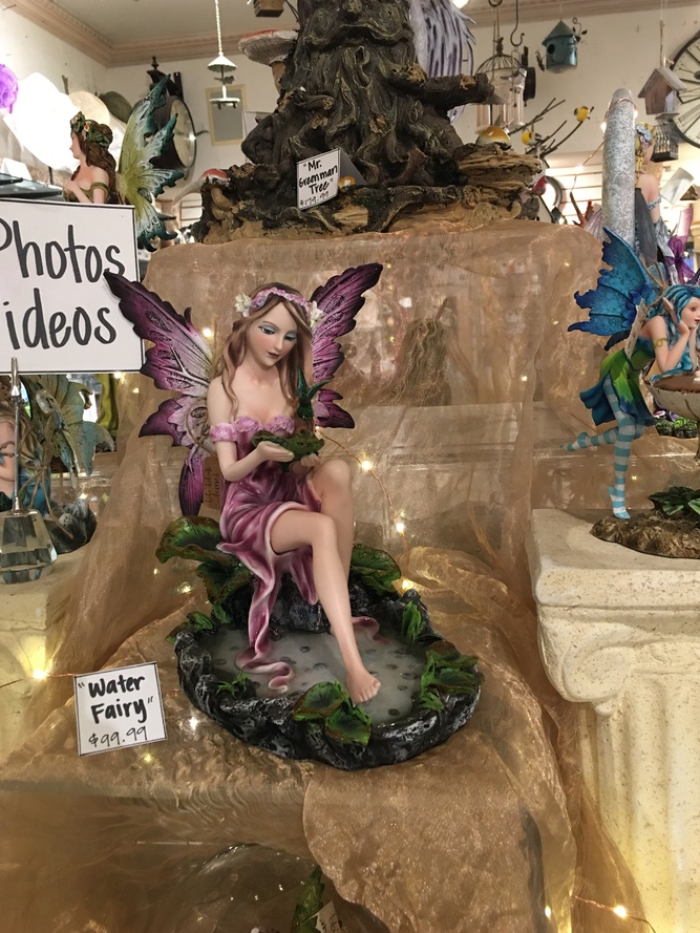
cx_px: 348
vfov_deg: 60.0
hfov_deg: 46.8
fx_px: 809
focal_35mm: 30
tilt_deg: -10.4
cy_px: 460
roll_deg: +3.9
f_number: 2.2
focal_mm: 4.15
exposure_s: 1/15
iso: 80
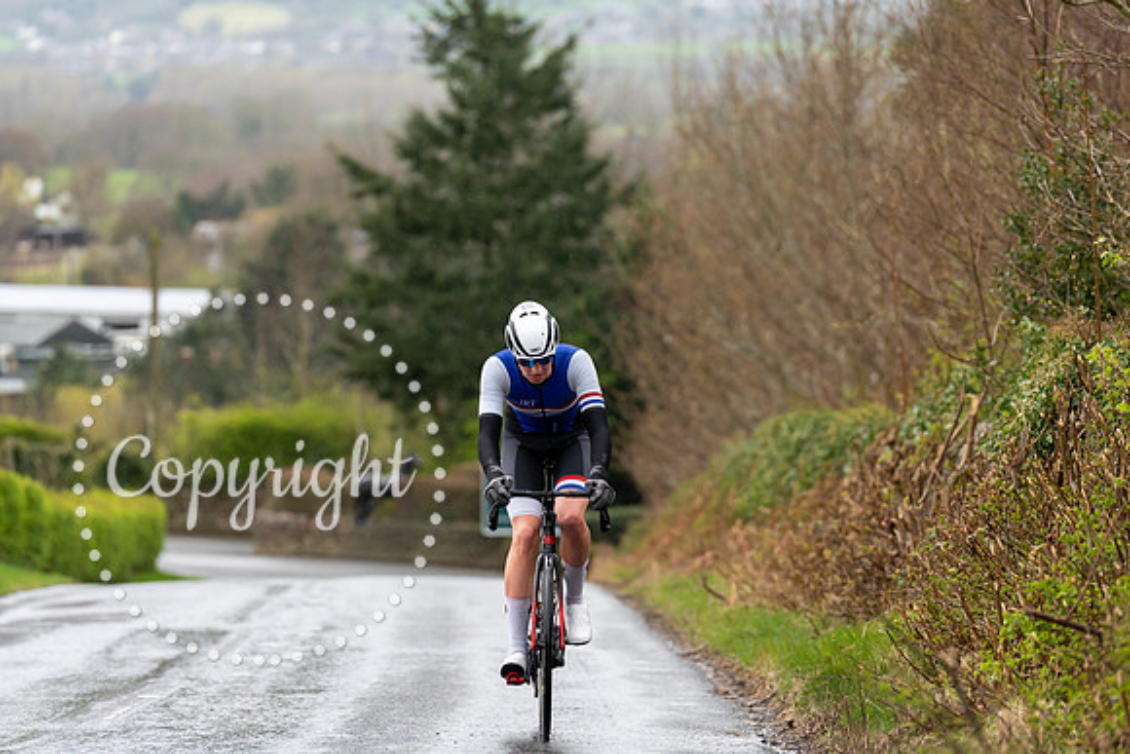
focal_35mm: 200
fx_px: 6279
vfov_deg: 6.9
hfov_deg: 10.3
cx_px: 565
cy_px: 377
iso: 800
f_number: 4
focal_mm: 200
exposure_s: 1/1000
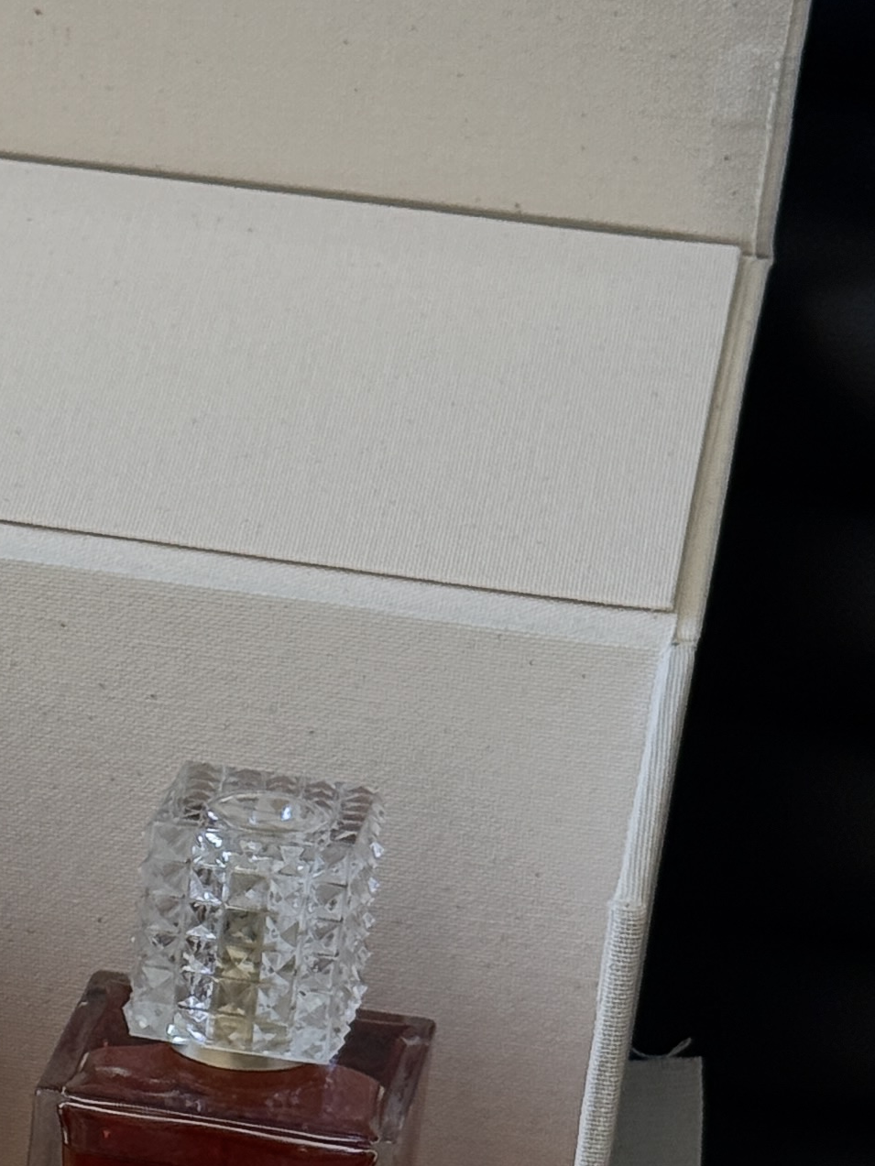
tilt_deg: -42.4
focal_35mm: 152
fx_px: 5122
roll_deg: -2.0
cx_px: -254
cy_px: 1008
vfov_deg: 12.9
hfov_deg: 9.6
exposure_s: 1/291
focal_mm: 6.76
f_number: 1.78
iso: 64
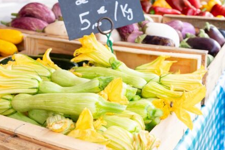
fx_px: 300
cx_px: 116
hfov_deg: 41.1
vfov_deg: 28.0
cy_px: 62
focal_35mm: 48
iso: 400
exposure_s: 1/100
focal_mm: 35
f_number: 7.1
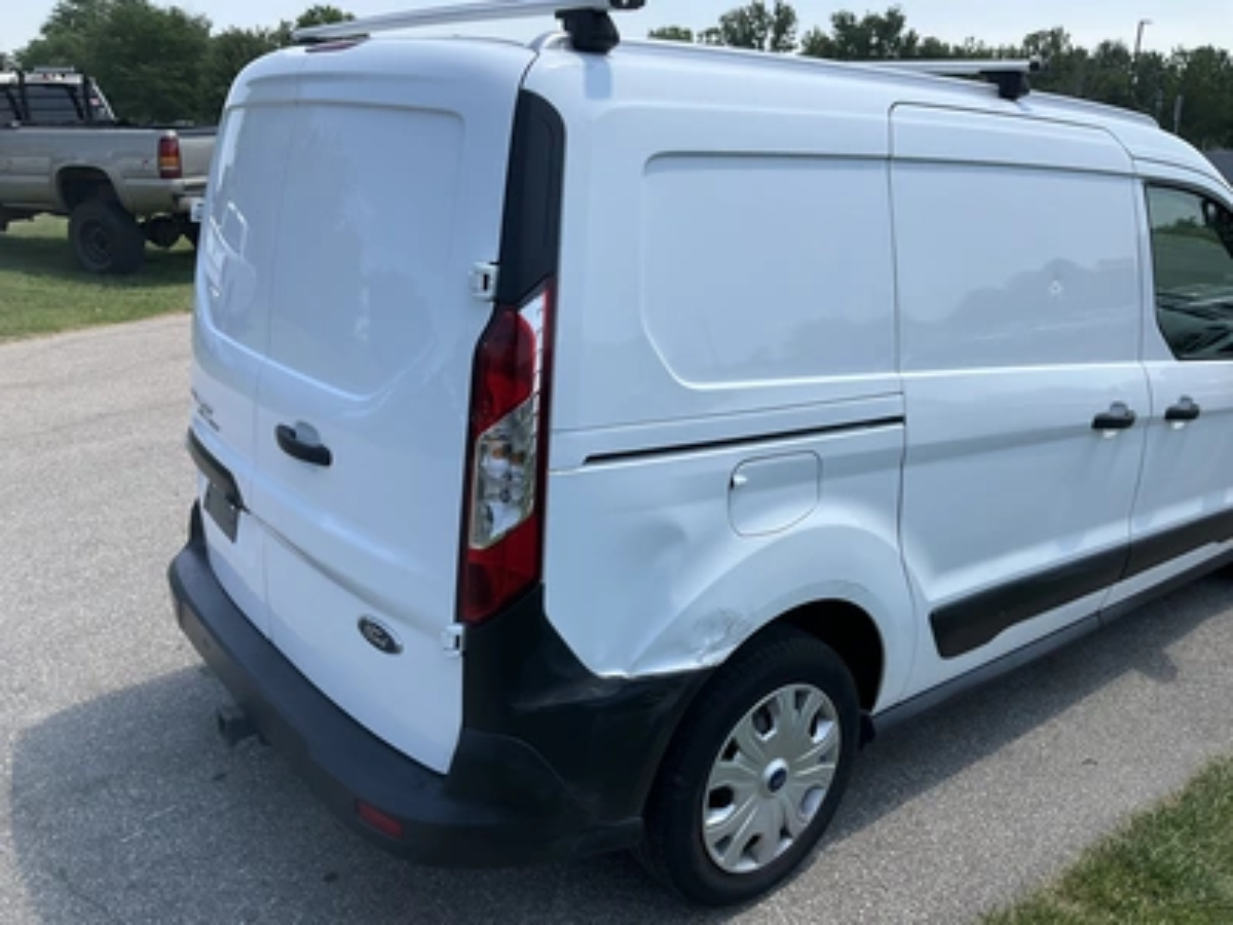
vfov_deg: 48.2
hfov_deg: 61.7
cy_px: 462
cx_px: 616
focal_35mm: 29
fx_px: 1033
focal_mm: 3
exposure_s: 1/1534
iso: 25
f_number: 1.8
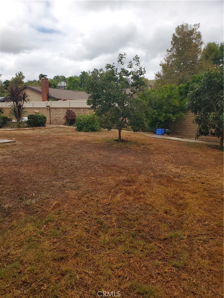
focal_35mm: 26
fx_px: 224
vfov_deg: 67.3
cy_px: 149
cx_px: 112
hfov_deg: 53.1
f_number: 2.4
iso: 50
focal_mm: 4.3
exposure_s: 1/1280
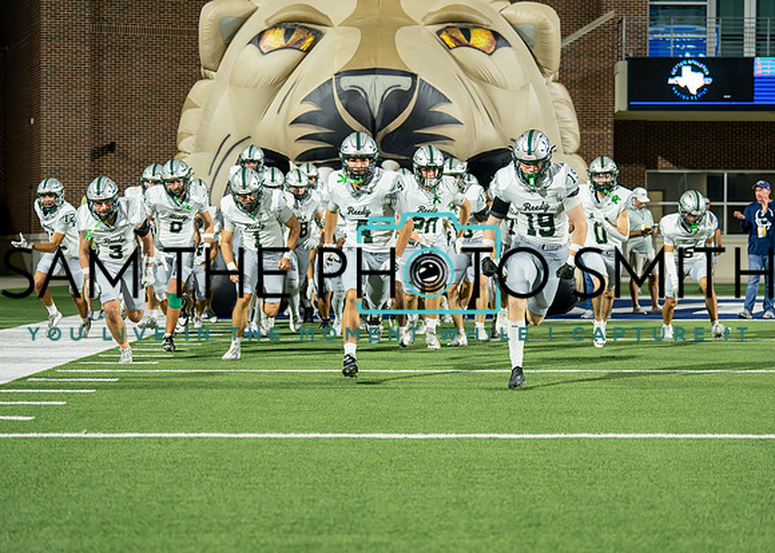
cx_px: 398
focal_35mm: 80
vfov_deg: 17.9
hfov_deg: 24.8
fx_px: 1760
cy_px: 296
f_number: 2.8
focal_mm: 70
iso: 3200
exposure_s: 1/1600
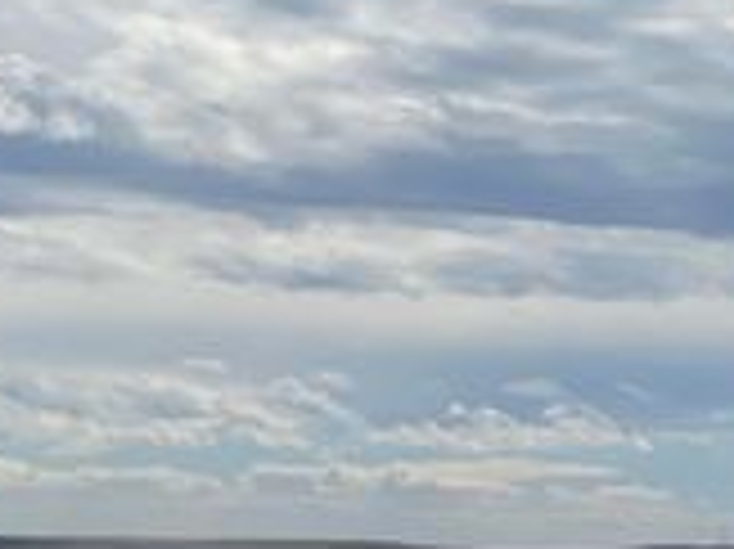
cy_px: 497
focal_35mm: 160
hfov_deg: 12.3
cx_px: 194
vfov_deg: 9.2
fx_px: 3390
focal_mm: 6
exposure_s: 1/5319
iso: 25
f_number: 2
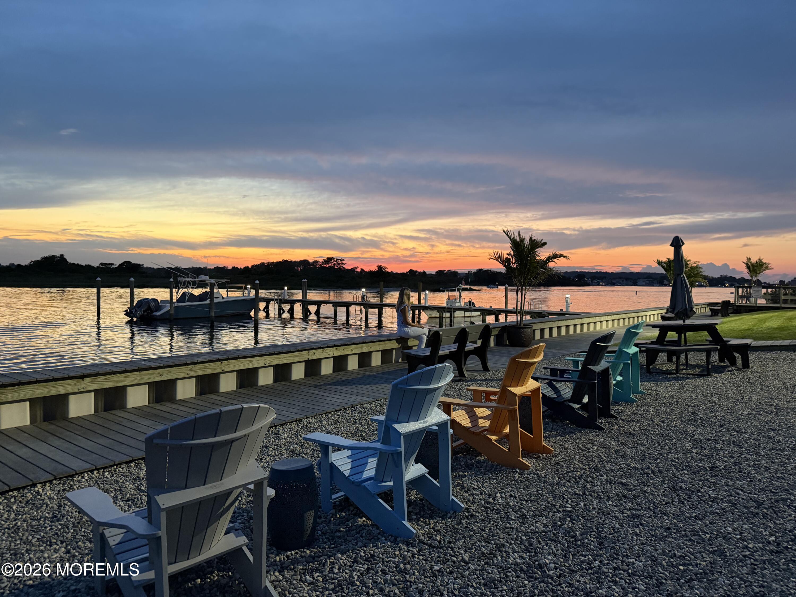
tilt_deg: -1.8
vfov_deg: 56.8
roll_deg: +0.1
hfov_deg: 71.6
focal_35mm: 24
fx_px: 552
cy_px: 298
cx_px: 398
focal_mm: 6.76
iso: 640
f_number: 1.78
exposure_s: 1/40
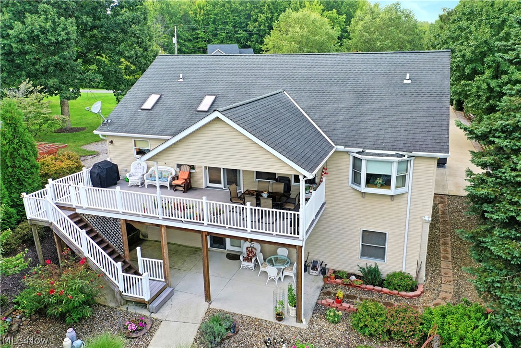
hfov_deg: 65.5
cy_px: 174
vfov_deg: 46.4
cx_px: 260
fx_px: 405
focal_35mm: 28
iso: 100
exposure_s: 1/50
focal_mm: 10.26
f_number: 3.5
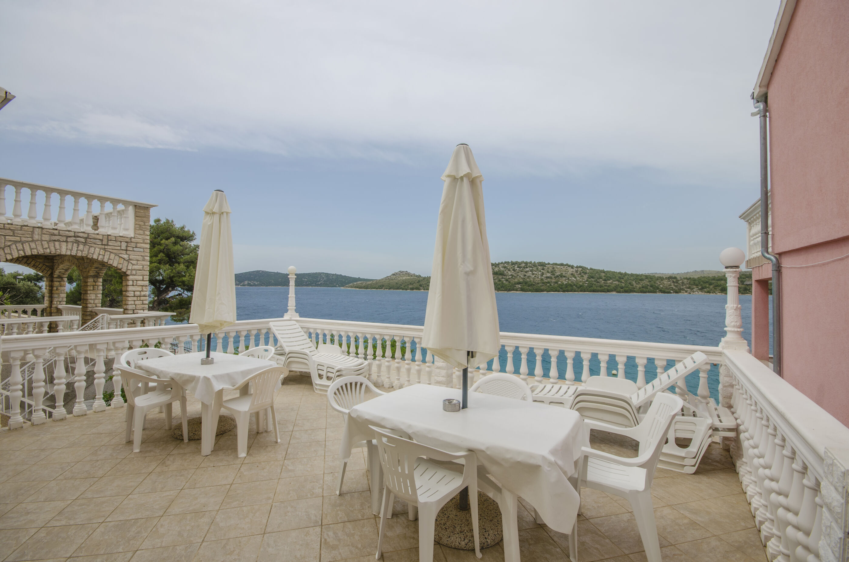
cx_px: 424
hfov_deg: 100.5
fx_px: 353
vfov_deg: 77.1
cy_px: 281
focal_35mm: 15
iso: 100
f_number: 11
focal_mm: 10
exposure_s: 1/200
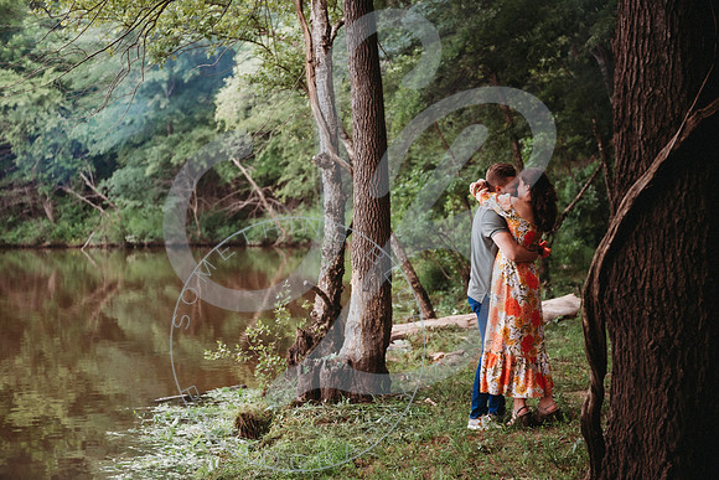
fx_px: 1511
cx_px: 343
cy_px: 241
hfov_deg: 26.8
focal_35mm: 76
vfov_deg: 18.0
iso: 400
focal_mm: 70
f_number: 2.8
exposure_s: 1/160
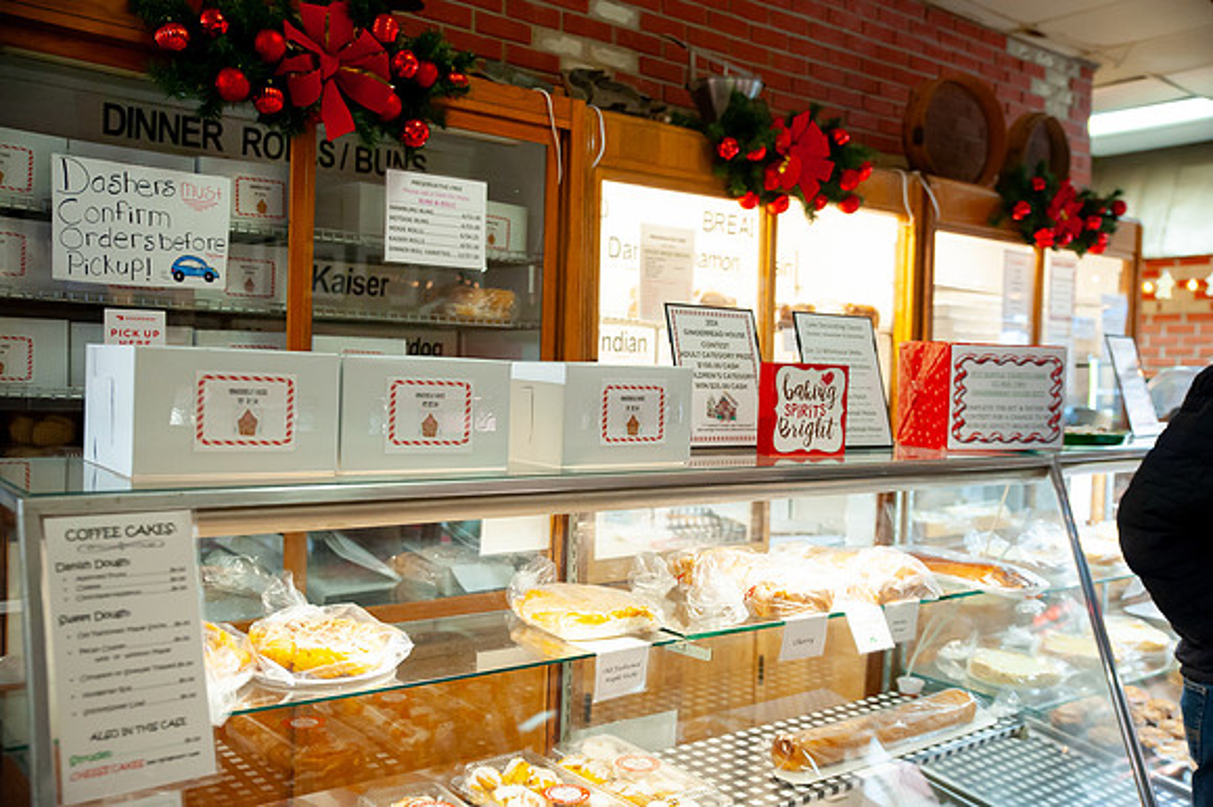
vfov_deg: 38.8
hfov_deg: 55.8
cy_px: 404
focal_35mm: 34
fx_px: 1145
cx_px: 606
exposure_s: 1/125
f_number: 2.8
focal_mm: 34
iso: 1600
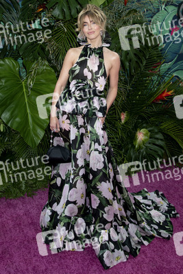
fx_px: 244
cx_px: 92
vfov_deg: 58.7
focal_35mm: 32
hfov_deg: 41.1
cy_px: 137
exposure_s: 1/200
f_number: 6.3
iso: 320
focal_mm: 32
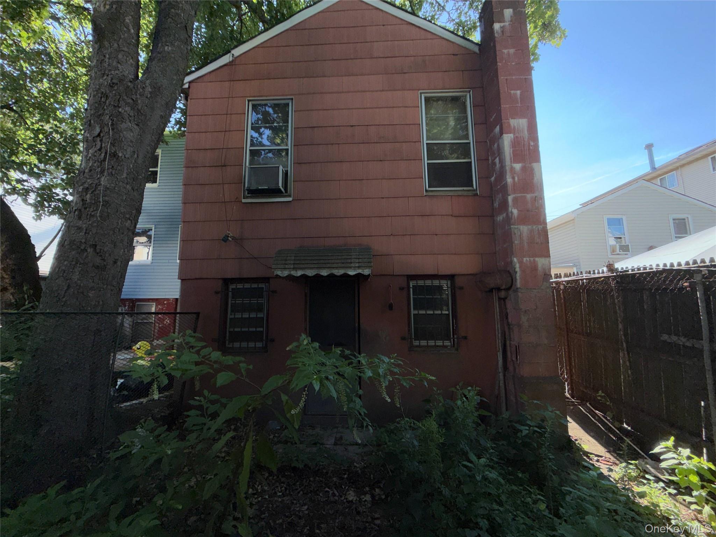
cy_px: 268
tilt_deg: +7.0
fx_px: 290
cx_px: 358
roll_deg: +1.7
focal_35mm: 14
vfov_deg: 85.7
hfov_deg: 102.1
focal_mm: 2.22
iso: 16
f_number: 2.2
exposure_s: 1/297
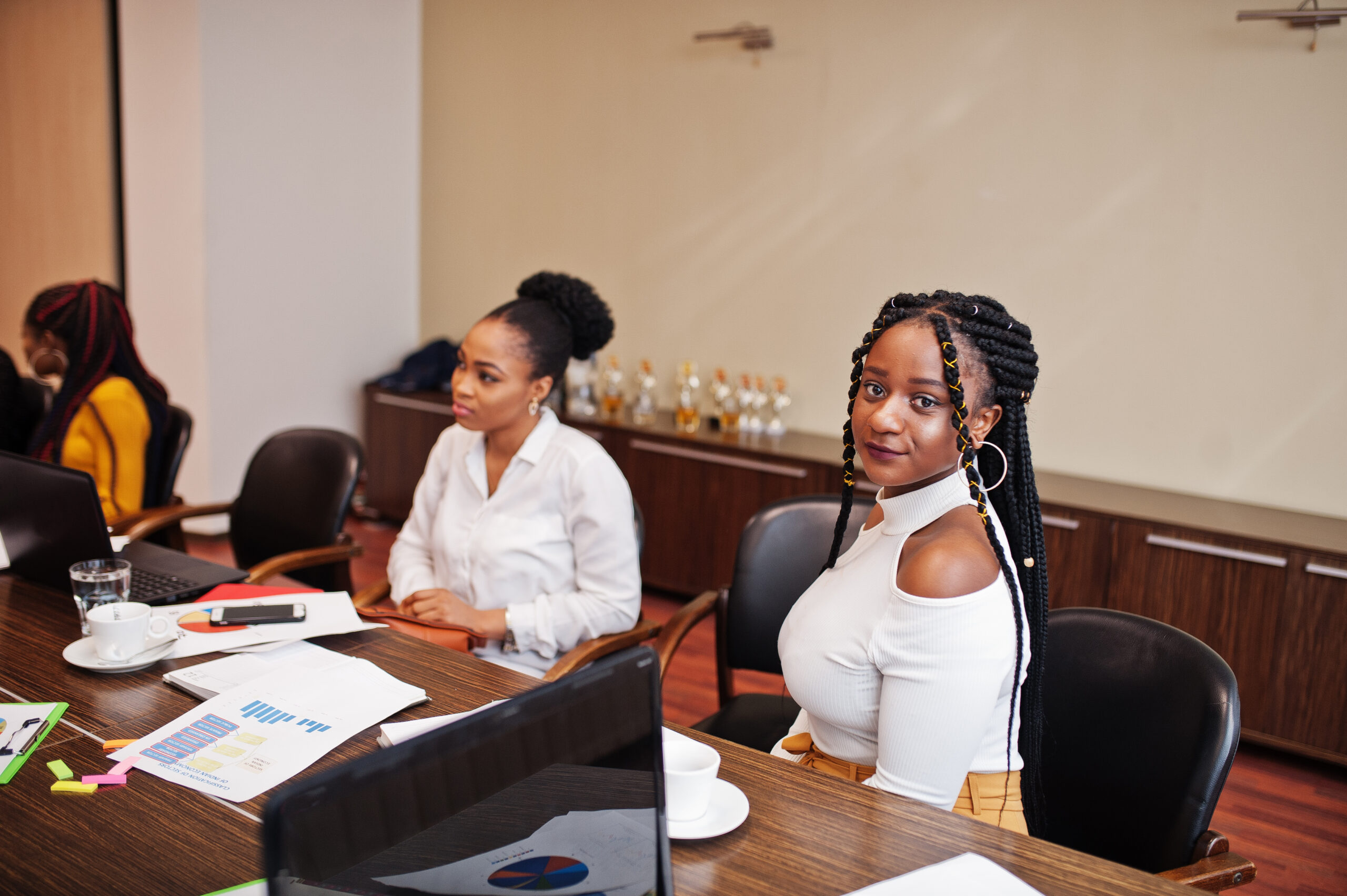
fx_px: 1309
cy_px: 448
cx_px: 674
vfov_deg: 37.8
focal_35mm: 35
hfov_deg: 54.5
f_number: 2.2
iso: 500
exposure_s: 1/250
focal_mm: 35
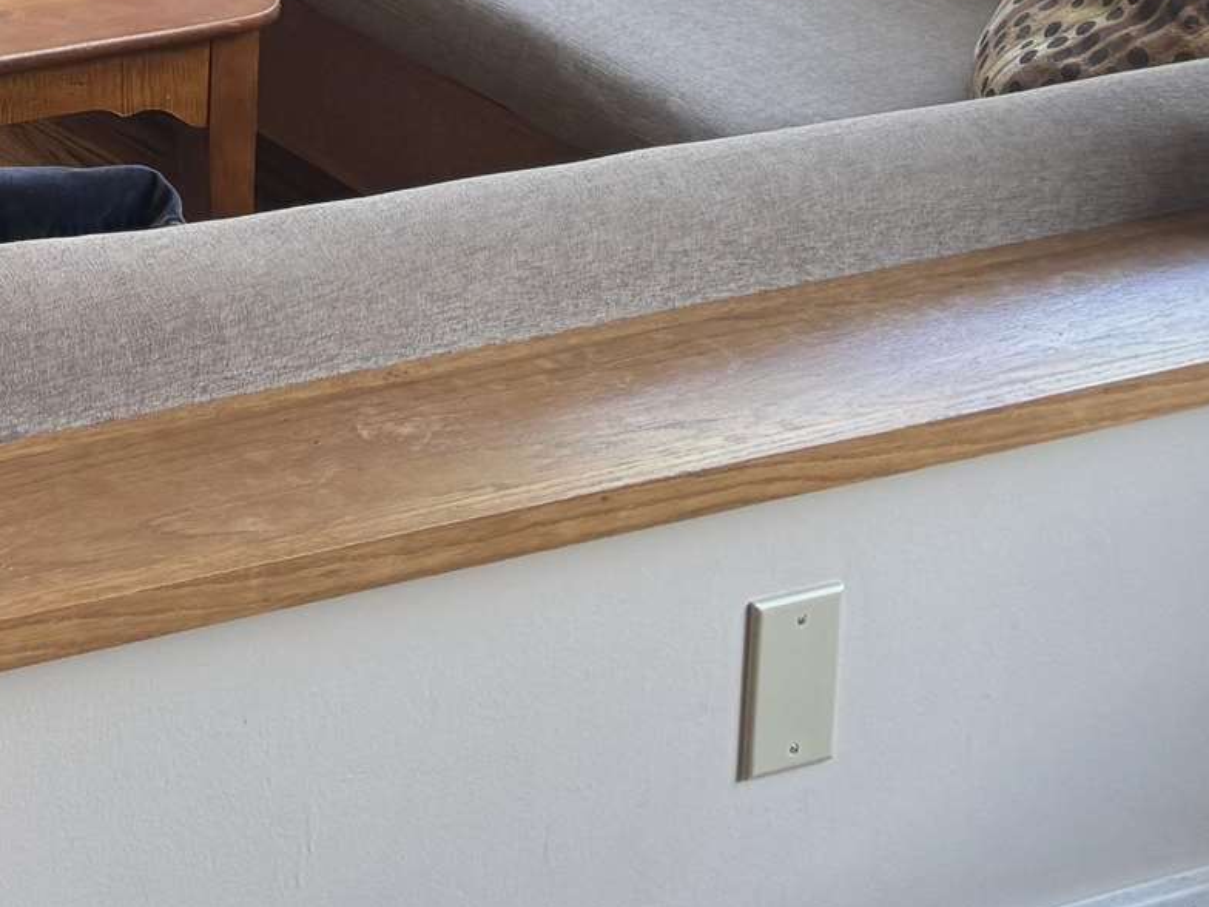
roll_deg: +0.6
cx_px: -753
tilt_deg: -9.2
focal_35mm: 94
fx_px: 3283
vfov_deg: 13.9
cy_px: -740
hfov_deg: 17.9
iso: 100
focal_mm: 6.76
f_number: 1.78
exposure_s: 1/120
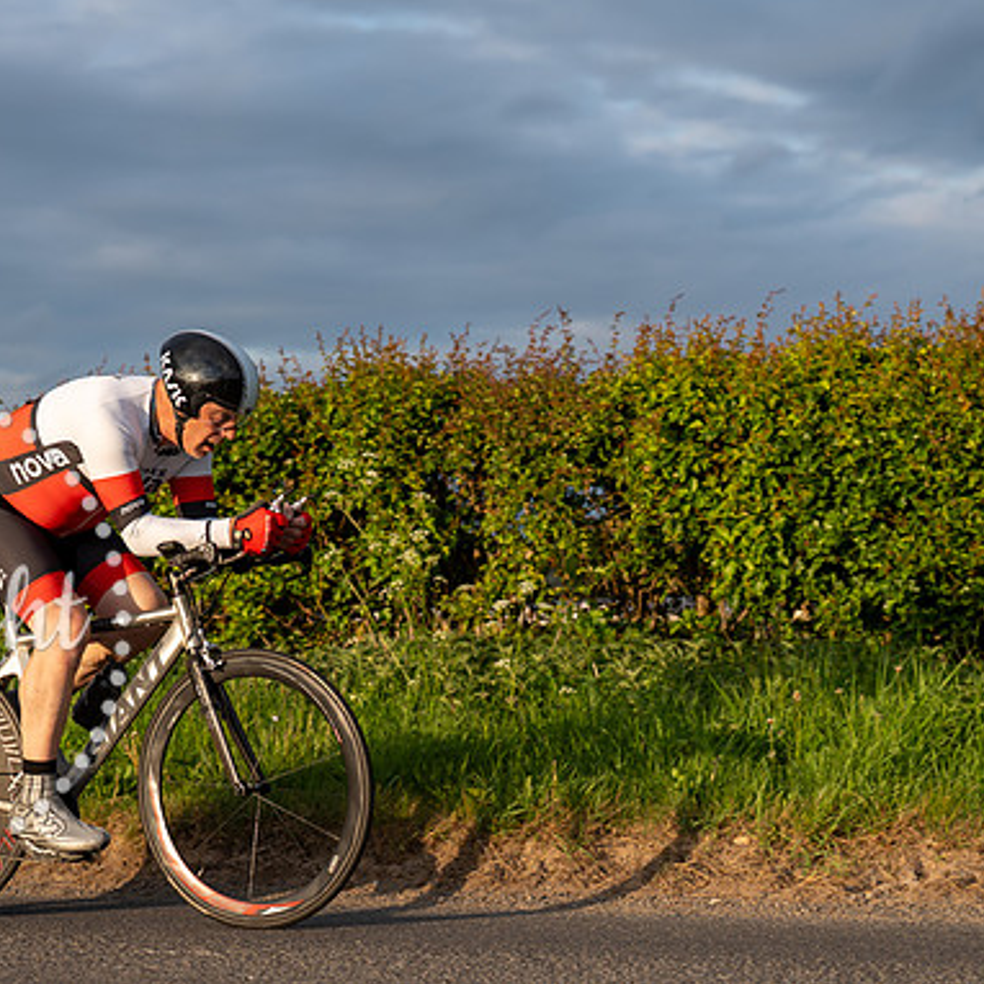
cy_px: 491
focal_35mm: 96
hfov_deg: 18.0
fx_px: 3087
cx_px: 289
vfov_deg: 18.1
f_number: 4
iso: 200
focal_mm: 70
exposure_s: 1/1000
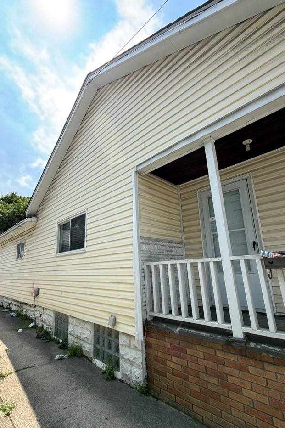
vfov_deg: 96.7
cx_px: 138
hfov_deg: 73.7
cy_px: 225
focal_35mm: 16
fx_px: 190
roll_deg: +2.9
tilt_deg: +14.2
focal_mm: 2.22
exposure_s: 1/381
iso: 50
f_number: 2.2
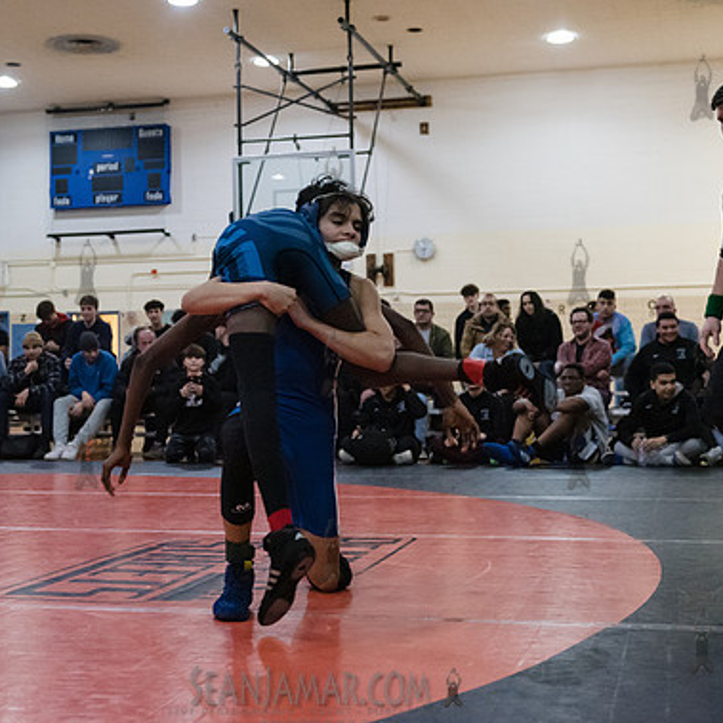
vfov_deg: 32.8
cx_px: 332
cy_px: 363
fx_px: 1229
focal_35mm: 52
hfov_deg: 32.8
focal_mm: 40
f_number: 3.2
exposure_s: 1/320
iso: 8000
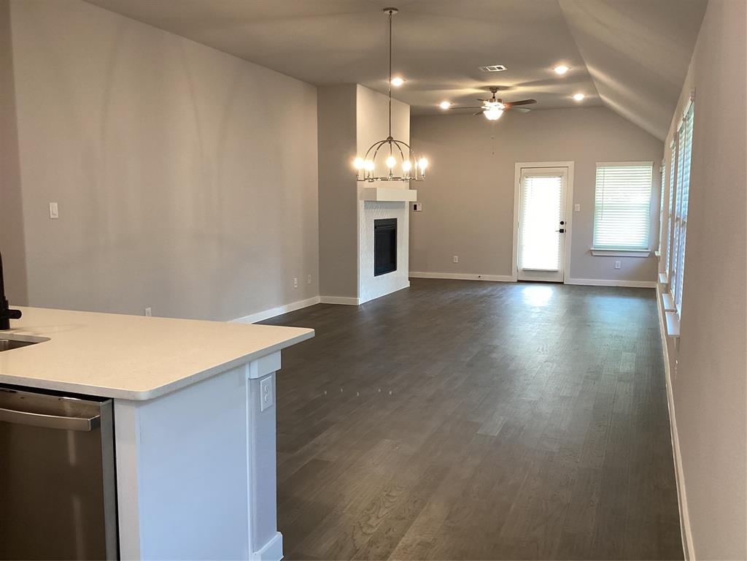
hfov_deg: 58.4
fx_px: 669
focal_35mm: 31
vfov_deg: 45.4
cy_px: 280
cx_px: 374
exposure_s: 1/60
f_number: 2.4
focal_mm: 3.3
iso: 160
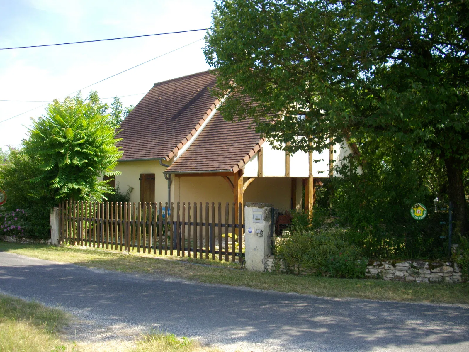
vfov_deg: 38.7
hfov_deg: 50.1
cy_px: 176
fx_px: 501
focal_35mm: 37
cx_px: 234
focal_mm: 6.2
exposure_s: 1/500
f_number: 2.8
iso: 100
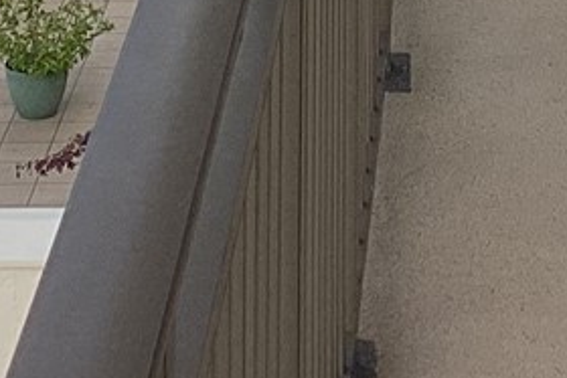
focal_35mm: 184
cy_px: -594
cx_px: 518
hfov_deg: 11.1
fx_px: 2899
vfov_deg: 7.0
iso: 25
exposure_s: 1/1058
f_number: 2.4
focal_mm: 3.3
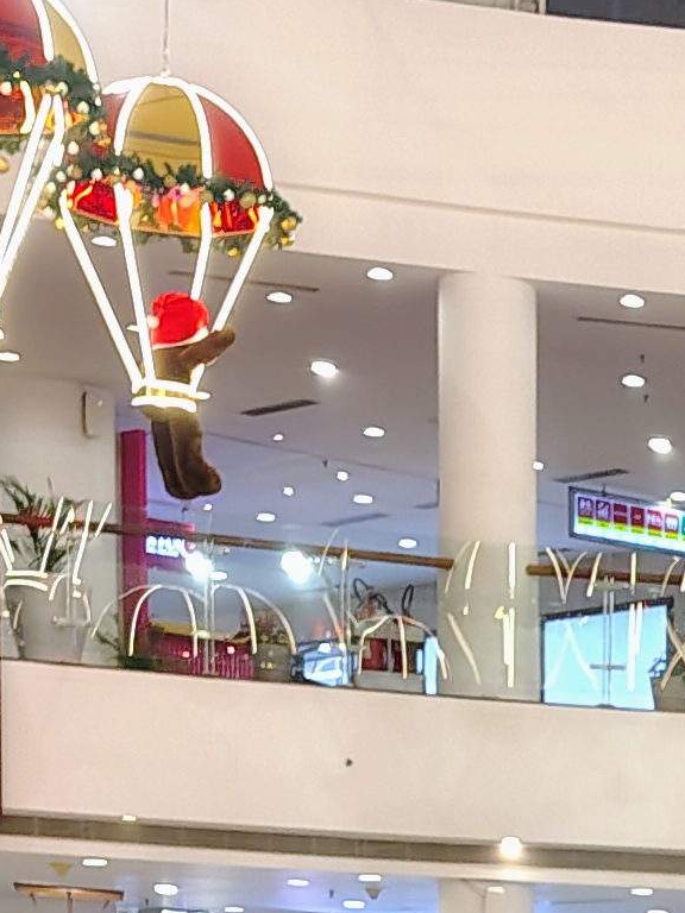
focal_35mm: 128
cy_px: 1443
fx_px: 3377
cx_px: 1253
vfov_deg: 14.2
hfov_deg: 10.8
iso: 829
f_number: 1.8
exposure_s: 1/100
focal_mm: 5.56
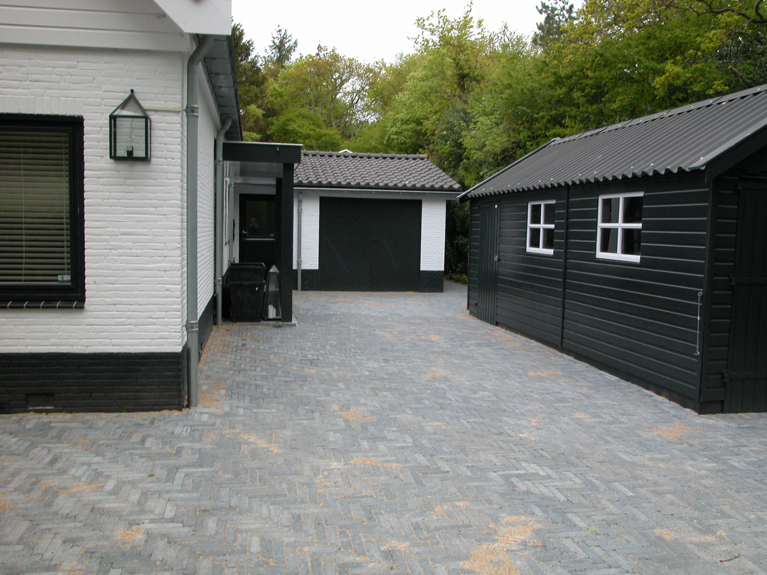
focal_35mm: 28
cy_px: 288
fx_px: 620
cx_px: 384
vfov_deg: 49.7
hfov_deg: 63.4
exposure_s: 1/125
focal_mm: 7.1
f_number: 6.3
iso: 100
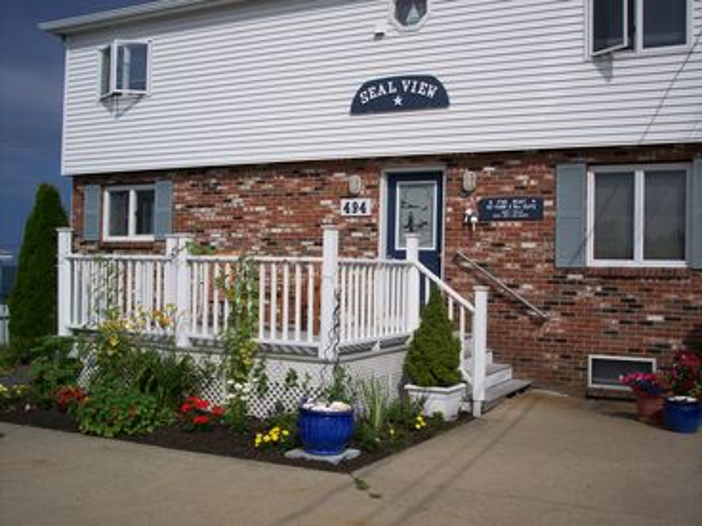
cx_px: 351
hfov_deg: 47.9
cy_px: 263
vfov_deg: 36.8
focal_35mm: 39
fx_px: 791
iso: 100
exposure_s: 1/1500
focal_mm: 8
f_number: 5.6
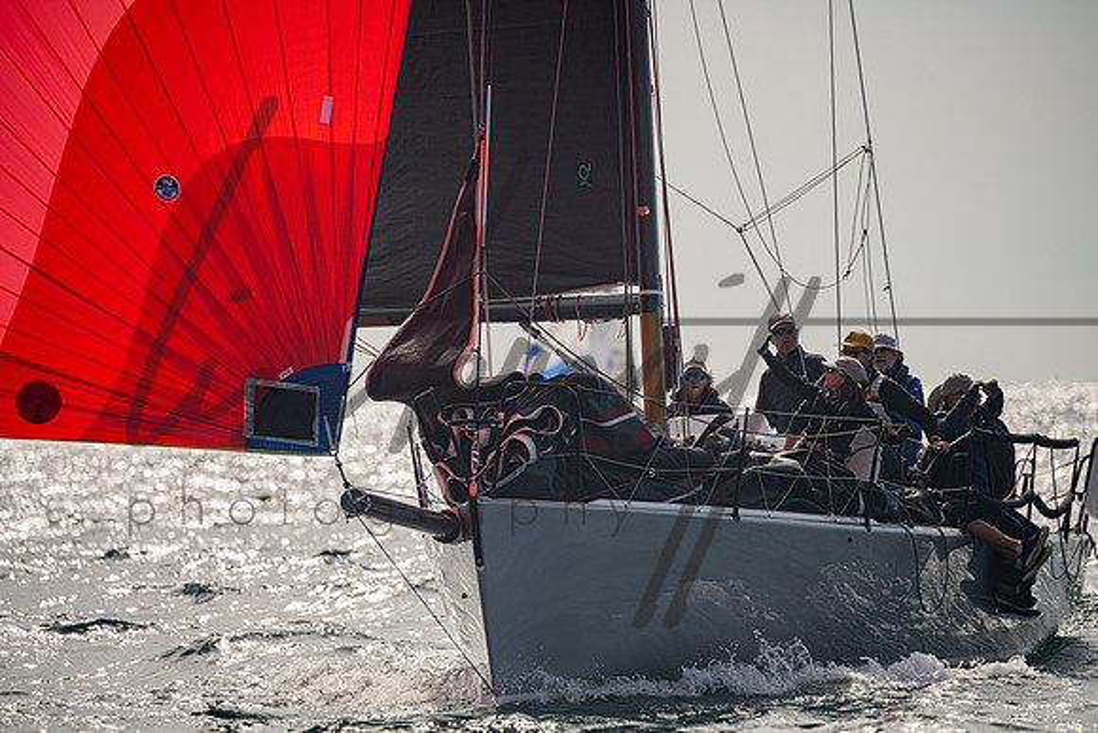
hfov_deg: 5.4
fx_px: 11592
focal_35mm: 380
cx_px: 549
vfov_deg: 3.6
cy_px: 366
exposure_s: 1/2500
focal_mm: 380
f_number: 6.3
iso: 320
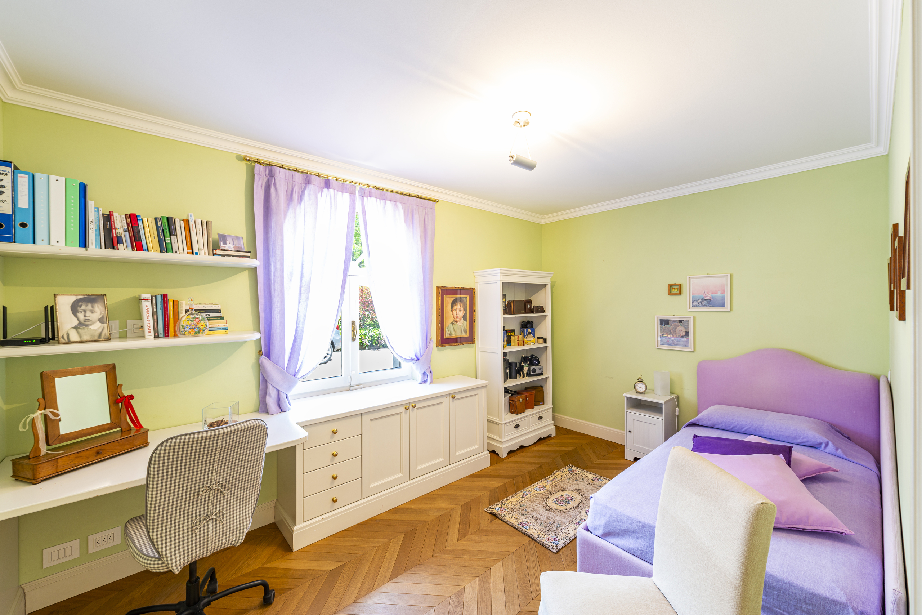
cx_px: 461
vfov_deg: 81.2
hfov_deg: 104.3
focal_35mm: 14
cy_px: 308
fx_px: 359
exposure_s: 1/1.25
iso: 100
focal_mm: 14
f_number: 8
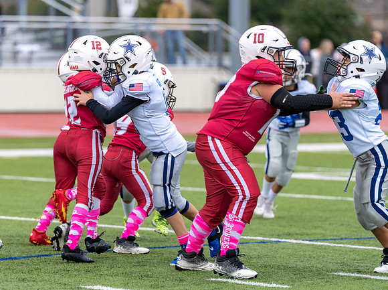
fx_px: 2836
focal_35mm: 253
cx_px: 137
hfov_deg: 7.8
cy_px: 168
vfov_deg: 5.8
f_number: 3.5
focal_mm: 200
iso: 250
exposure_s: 1/1250
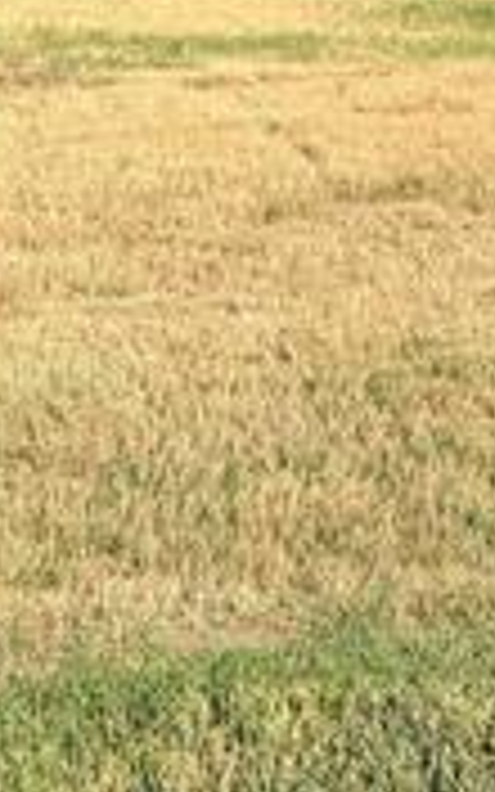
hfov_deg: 10.5
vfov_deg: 18.7
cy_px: 292
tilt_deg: -10.5
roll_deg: +0.4
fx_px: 2396
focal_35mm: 111
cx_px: 1089
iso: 80
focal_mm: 6.76
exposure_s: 1/4167
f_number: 1.78
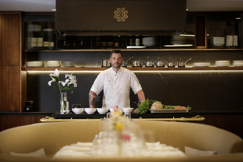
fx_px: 918
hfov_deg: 15.1
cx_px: 122
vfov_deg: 10.1
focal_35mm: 136
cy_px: 81
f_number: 2
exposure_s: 1/200
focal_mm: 90
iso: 640
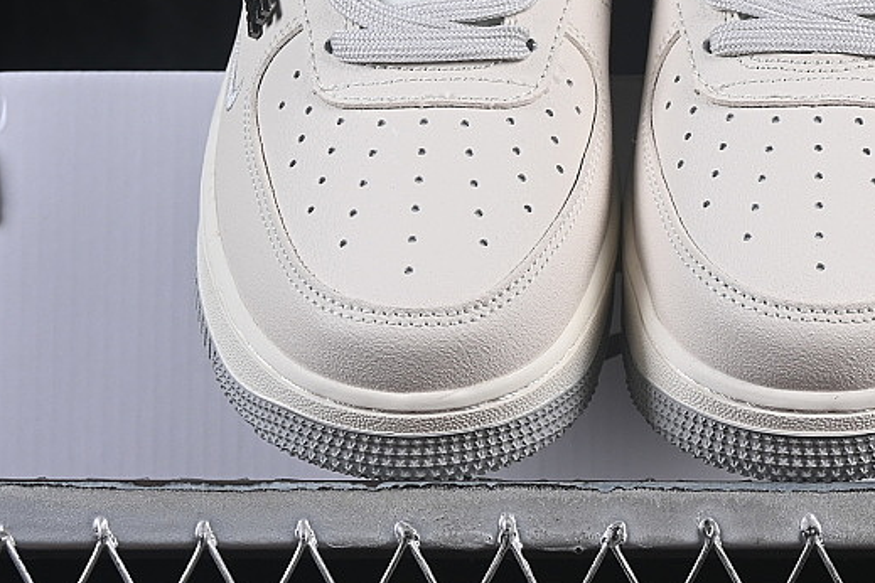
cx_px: 609
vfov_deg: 8.8
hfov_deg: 13.1
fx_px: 3791
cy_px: 110
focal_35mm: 156
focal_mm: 50
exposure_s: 1/80
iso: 160
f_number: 8
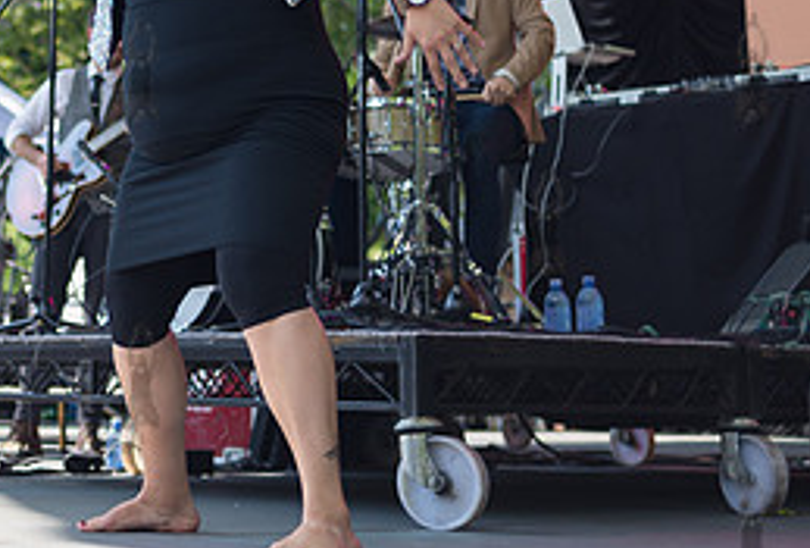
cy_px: 51
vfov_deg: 15.8
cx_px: 49
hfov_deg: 22.8
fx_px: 1943
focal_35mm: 86
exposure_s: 1/2500
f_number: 2
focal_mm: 35
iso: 200
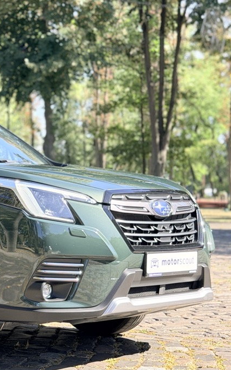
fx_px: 967
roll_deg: -0.6
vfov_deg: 21.6
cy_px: 175
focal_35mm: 96
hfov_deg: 13.1
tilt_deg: +0.5
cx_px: -84
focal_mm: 6.76
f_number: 1.78
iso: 100
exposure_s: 1/975
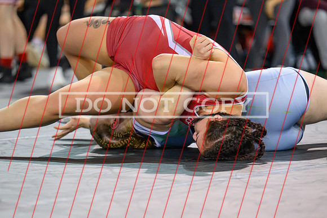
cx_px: 170
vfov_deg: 7.7
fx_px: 1630
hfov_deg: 11.5
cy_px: 145
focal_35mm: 179
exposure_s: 1/800
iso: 4500
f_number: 2.8
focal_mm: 135
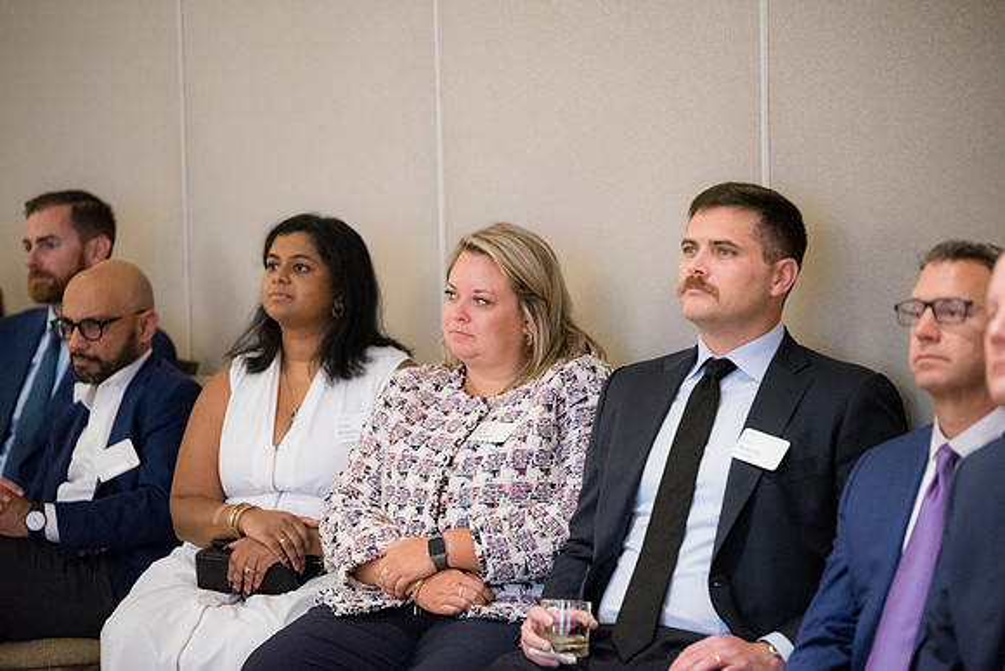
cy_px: 336
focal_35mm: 170
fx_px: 4747
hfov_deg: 12.1
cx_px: 502
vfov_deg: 8.1
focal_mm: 170
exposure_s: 1/160
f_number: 2.8
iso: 6400
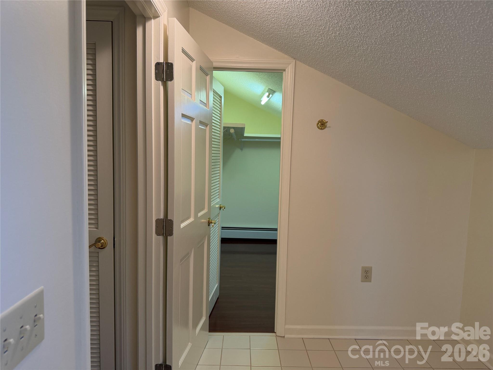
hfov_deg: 71.6
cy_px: 185
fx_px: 342
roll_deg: -1.5
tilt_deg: -5.4
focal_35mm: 24
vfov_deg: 56.8
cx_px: 246
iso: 160
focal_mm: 6.76
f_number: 1.78
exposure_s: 1/60
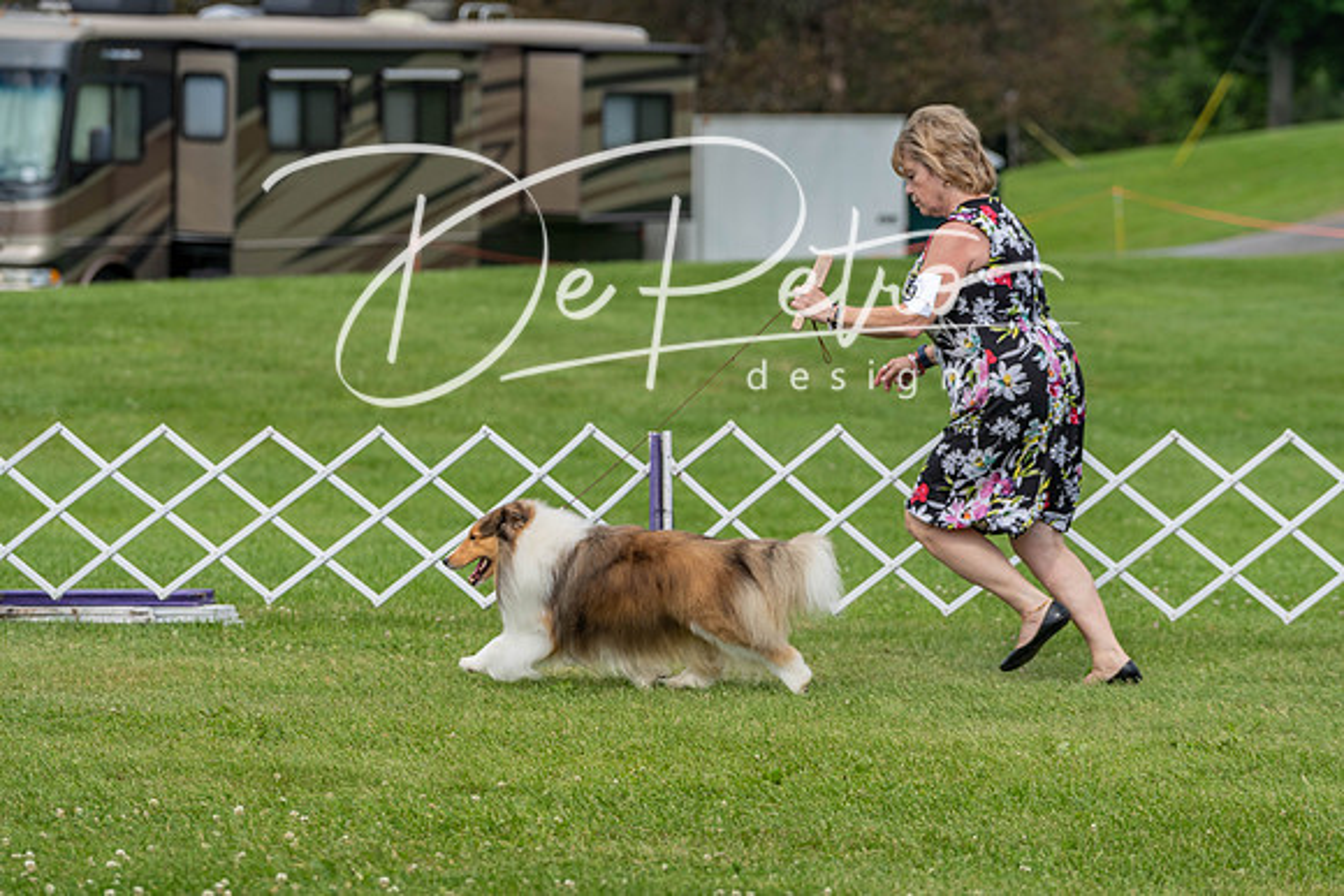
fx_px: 6311
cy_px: 448
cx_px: 672
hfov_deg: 12.2
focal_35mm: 169
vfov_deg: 8.1
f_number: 5.6
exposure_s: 1/800
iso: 320
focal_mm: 169
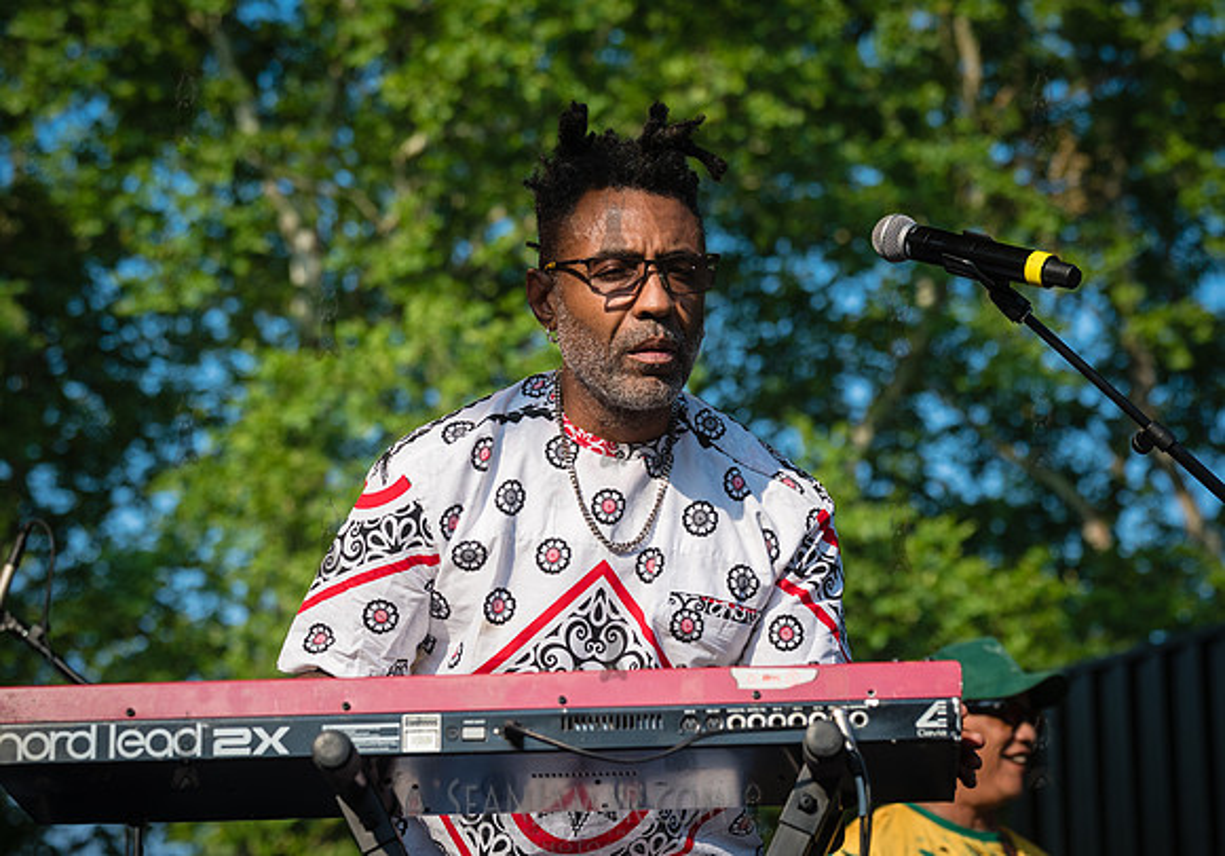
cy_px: 385
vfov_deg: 13.4
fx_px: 3648
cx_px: 652
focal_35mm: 106
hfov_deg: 19.1
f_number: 4.5
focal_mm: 82
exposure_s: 1/1600
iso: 400
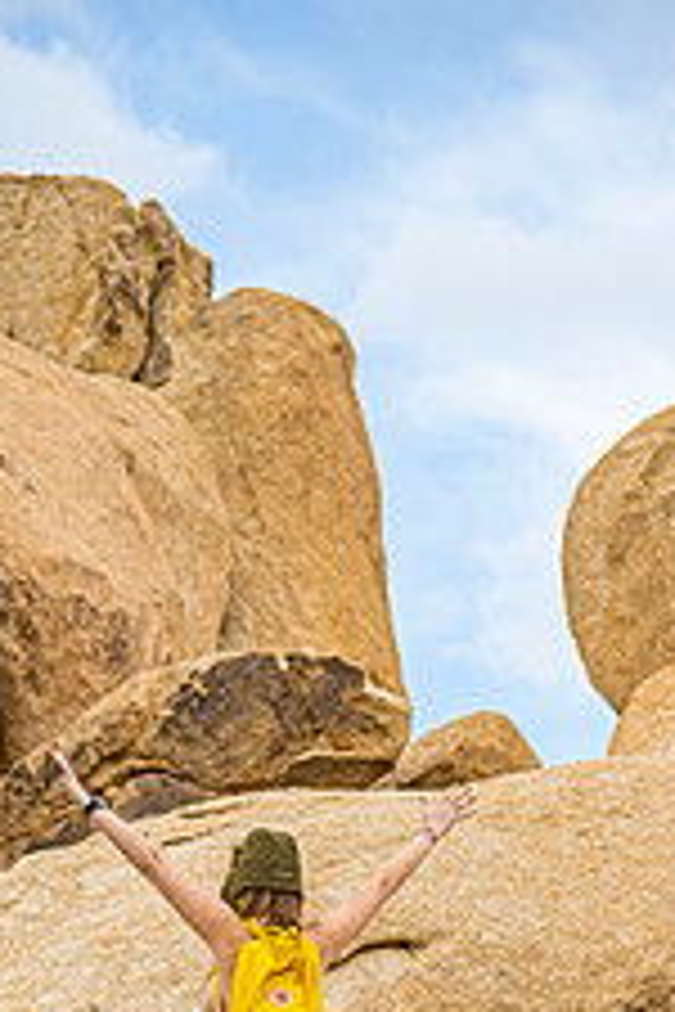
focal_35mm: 164
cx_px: 212
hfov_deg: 8.4
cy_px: 940
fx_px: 4612
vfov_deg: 12.4
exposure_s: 1/1600
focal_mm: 82
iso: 100
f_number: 4
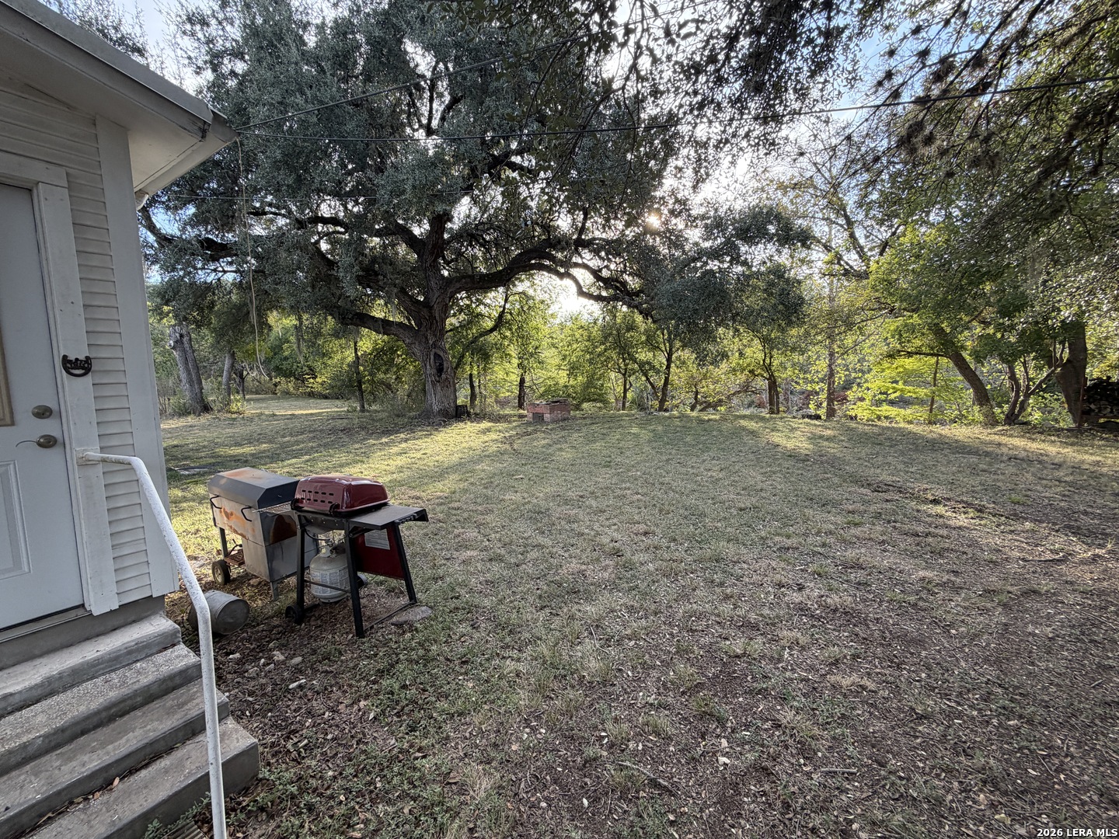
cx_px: 560
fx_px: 453
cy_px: 420
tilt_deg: -5.9
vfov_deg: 85.7
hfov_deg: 102.1
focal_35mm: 14
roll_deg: +2.2
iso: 64
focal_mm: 2.22
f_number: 2.2
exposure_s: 1/121
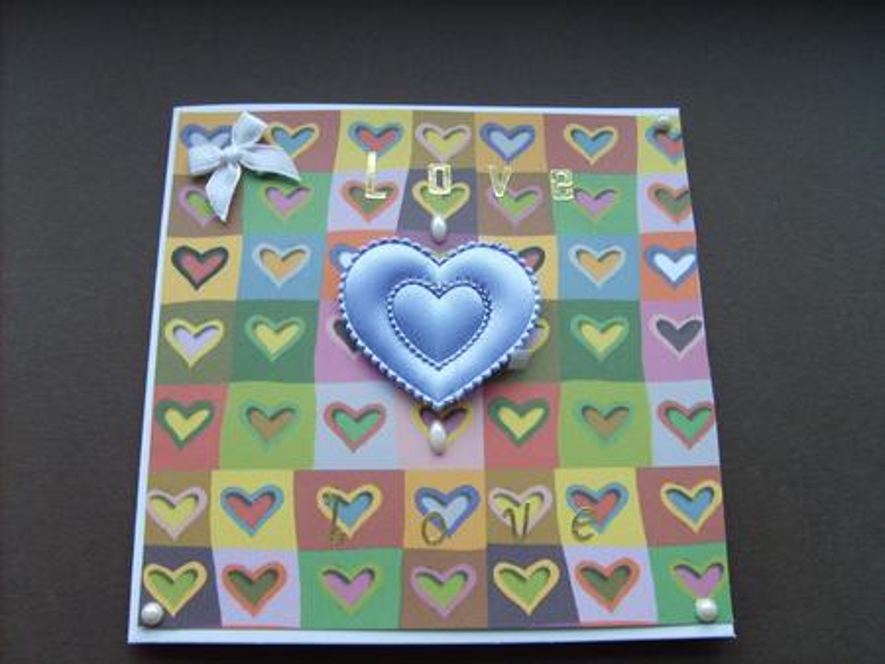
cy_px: 332
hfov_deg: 52.6
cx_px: 442
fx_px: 895
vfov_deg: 40.7
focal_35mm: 35
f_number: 2.8
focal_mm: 5.8
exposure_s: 1/30
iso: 56
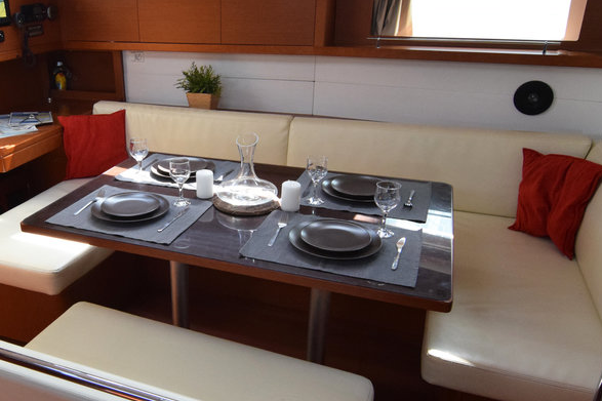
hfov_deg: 58.9
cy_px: 211
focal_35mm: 31
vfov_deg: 42.4
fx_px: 517
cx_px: 195
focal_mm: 11
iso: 1600
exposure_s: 1/200
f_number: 7.1
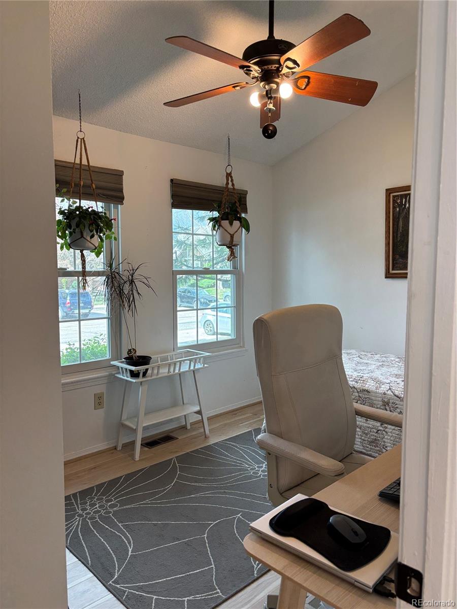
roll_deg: +0.0
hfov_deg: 53.1
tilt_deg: -5.4
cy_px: 304
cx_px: 228
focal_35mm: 26
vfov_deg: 67.3
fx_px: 458
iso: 100
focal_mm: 5.96
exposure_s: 1/120
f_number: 1.6
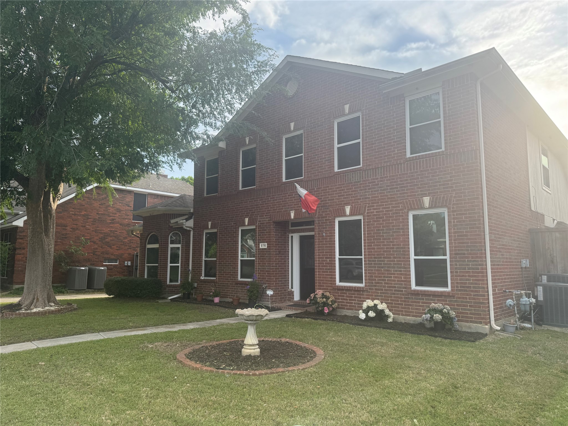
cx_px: 284
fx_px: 394
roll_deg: -0.2
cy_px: 213
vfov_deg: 56.8
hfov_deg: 71.6
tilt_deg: +6.2
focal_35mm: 24
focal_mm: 6.76
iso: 80
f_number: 1.78
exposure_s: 1/765
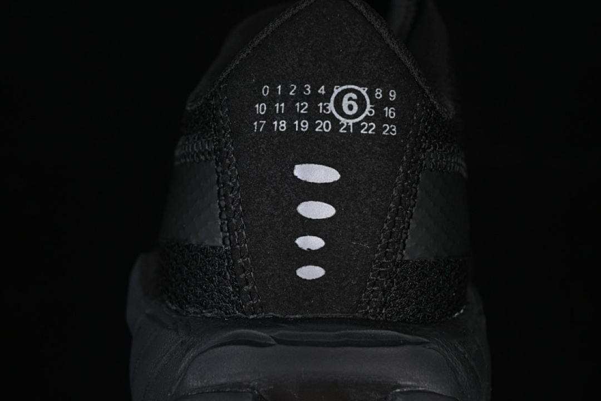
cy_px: 200
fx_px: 1252
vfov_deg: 18.2
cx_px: 300
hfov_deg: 27.0
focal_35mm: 75
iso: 160
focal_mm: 50
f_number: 6.3
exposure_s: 1/50
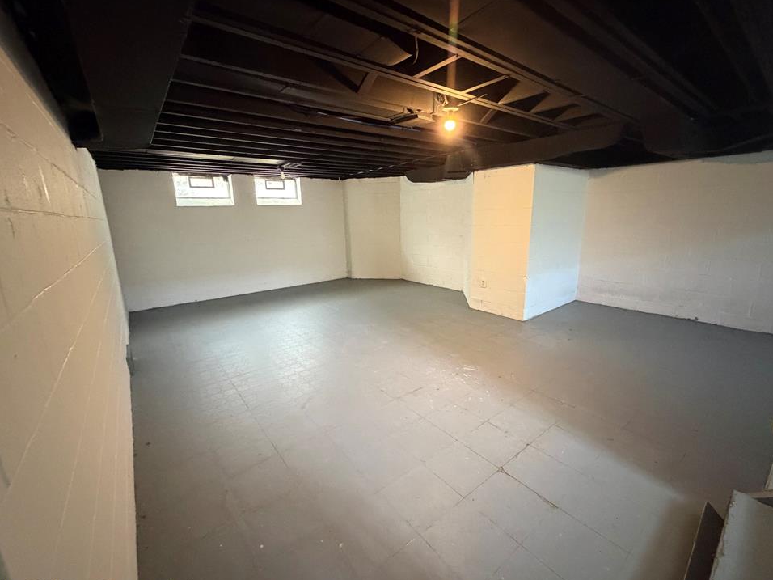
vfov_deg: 81.7
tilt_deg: -13.0
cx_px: 387
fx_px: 335
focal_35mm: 15
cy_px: 294
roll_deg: +2.3
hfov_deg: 98.2
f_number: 2.2
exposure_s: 1/40
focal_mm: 2.22
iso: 1000
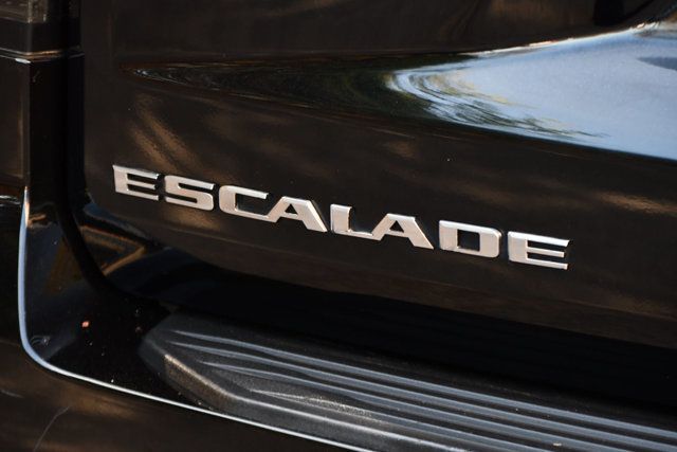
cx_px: 338
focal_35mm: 142
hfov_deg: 14.4
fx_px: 2671
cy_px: 226
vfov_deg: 9.7
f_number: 4.8
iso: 800
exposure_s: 1/160
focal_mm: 95
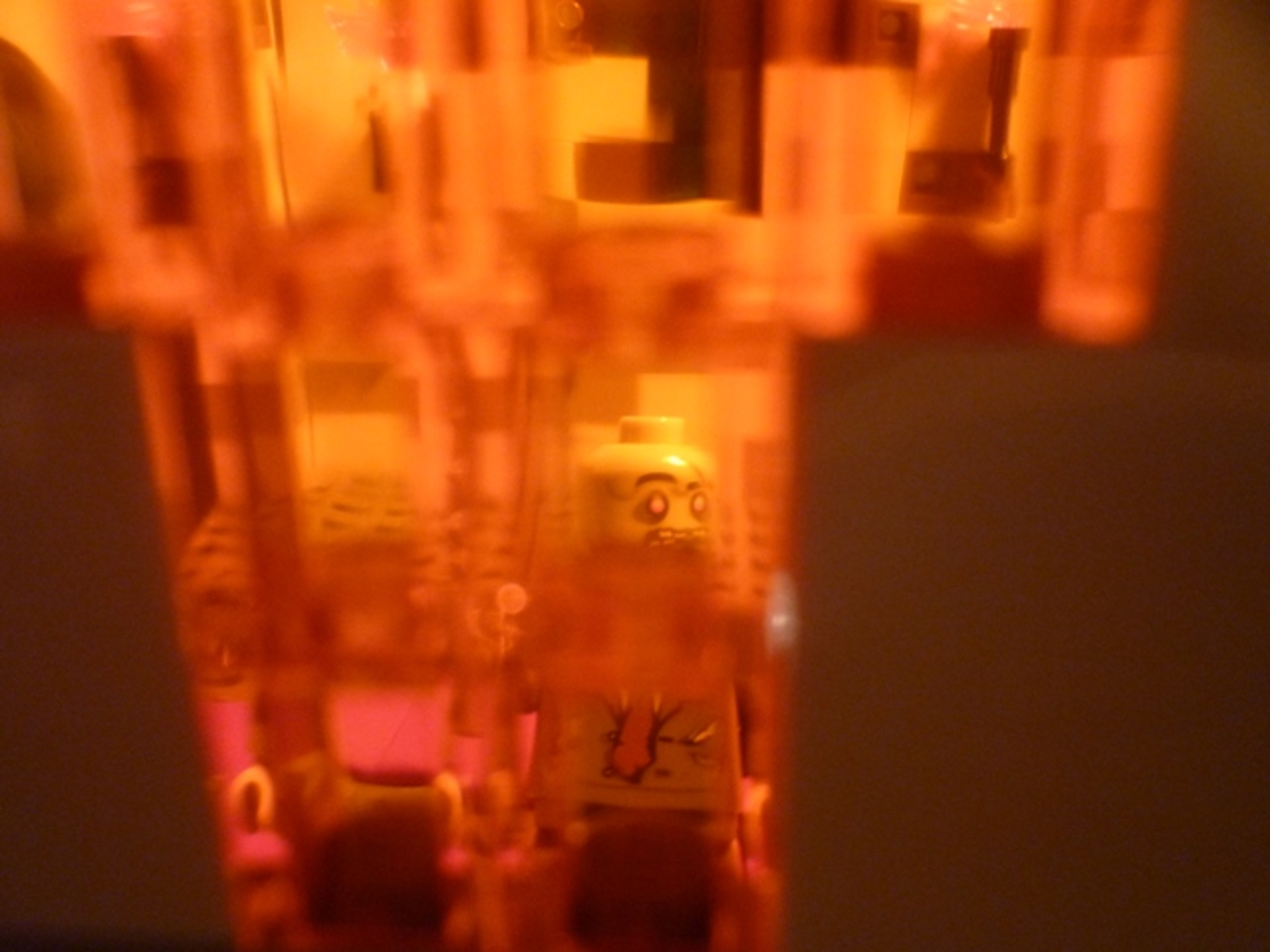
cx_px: 635
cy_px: 476
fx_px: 1211
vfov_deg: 42.9
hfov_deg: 55.4
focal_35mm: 33
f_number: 2.8
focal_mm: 5.5
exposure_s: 1/30
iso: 320
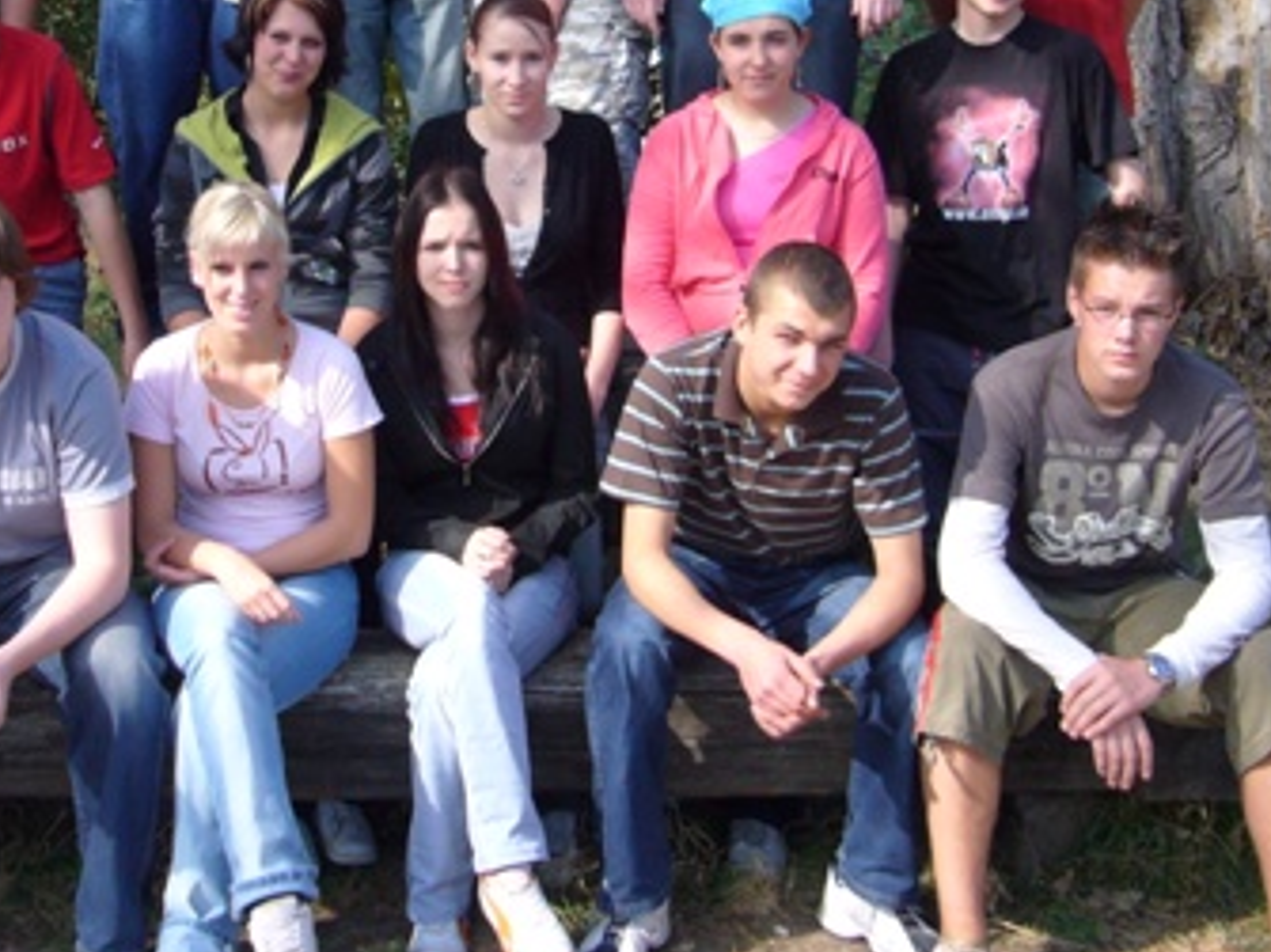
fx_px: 2312
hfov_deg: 30.7
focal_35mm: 63
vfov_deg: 22.9
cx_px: 546
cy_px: 178
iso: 80
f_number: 3
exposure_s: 1/400
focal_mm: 5.4
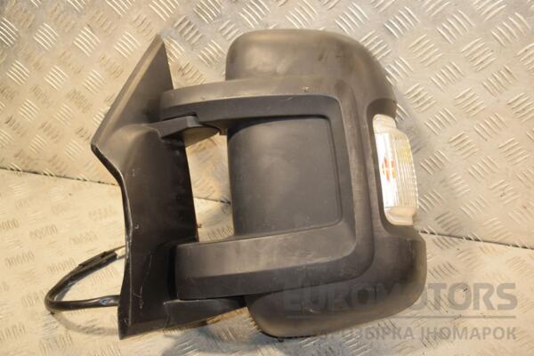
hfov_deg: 41.1
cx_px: 267
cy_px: 178
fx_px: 712
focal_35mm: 48
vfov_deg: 28.1
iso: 800
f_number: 5
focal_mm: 32
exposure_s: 1/200
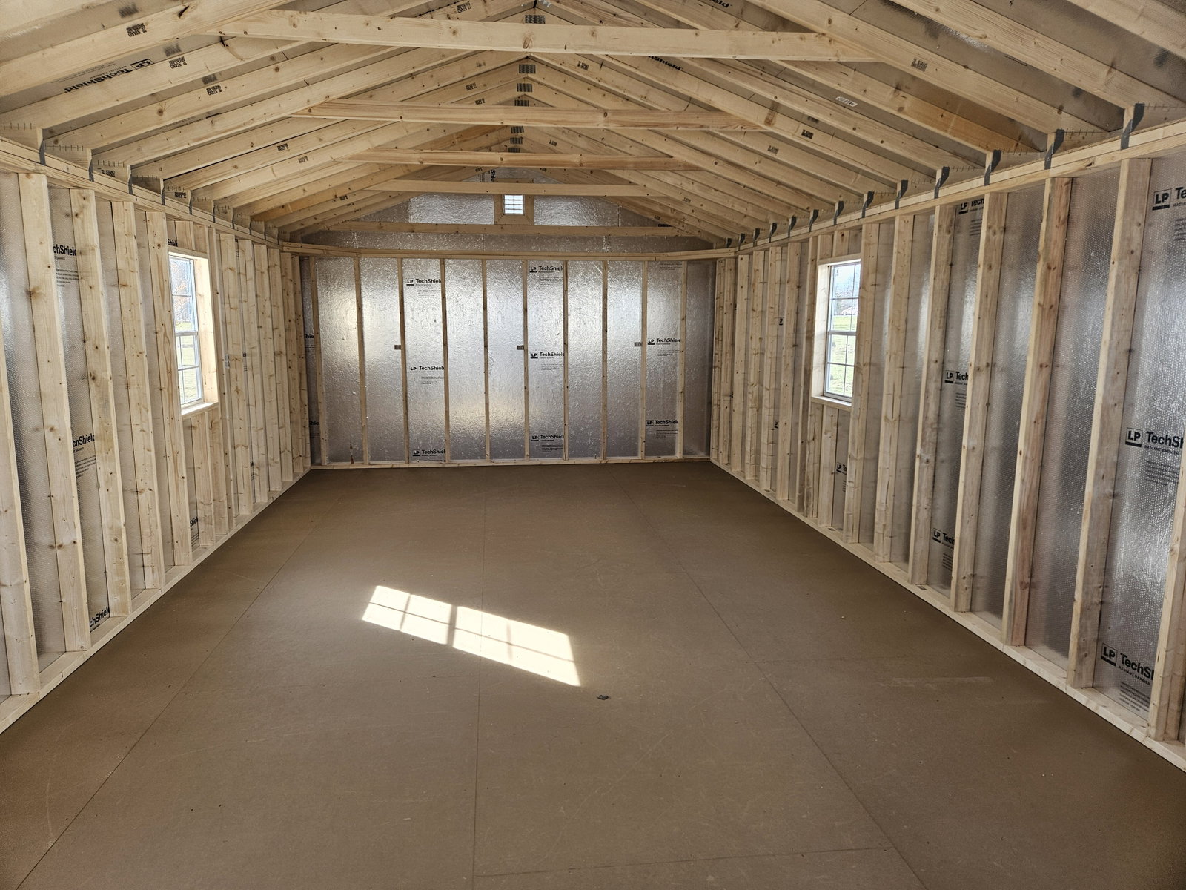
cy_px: 445
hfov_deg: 73.9
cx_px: 593
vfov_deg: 58.9
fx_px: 788
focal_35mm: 23
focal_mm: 5.4
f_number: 1.8
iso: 50
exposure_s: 1/120
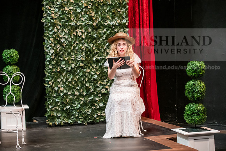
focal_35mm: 98
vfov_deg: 14.0
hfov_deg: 20.8
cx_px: 113
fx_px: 615
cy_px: 76
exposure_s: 1/200
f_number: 3.2
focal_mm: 98
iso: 3200
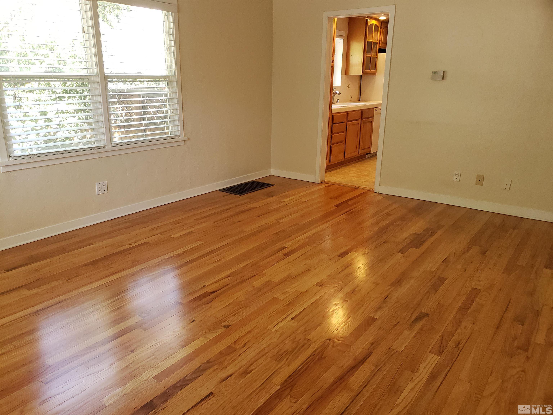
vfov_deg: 53.1
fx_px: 415
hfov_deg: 67.3
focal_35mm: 26
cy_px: 208
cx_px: 276
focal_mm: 4.3
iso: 250
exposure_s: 1/60
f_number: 2.4
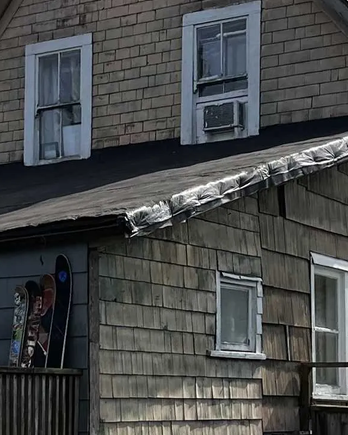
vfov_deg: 17.8
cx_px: 135
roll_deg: -0.3
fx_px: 1378
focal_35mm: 107
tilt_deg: +6.5
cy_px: 341
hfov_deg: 14.4
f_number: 1.5
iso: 50
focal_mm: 5.7
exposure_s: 1/4274
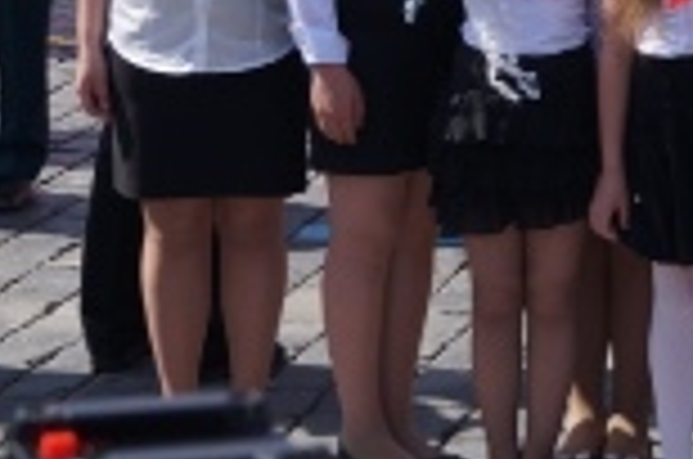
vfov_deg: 7.8
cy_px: -259
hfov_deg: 12.0
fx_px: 3278
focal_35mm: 171
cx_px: 549
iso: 100
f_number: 9
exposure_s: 1/250
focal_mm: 35
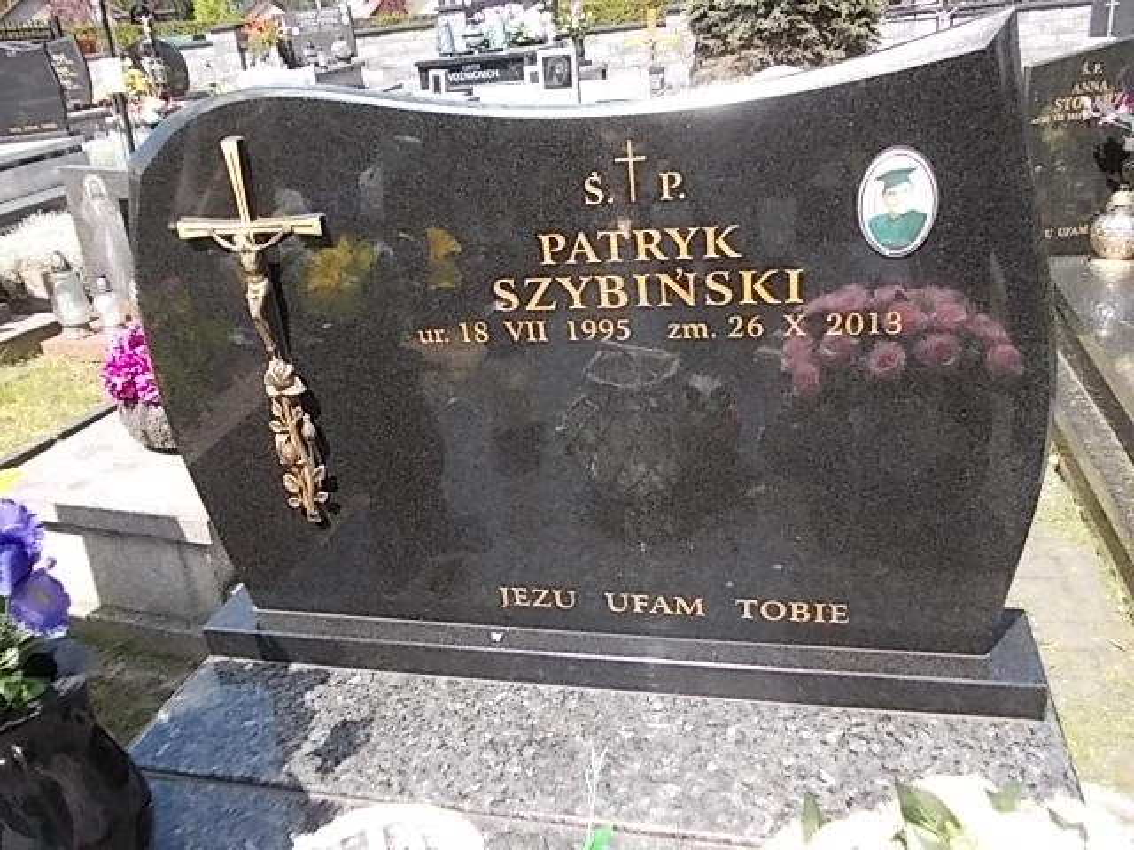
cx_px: 567
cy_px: 425
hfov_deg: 63.4
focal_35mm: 28
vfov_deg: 49.7
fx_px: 917
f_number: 2.7
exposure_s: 1/400
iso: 80
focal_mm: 4
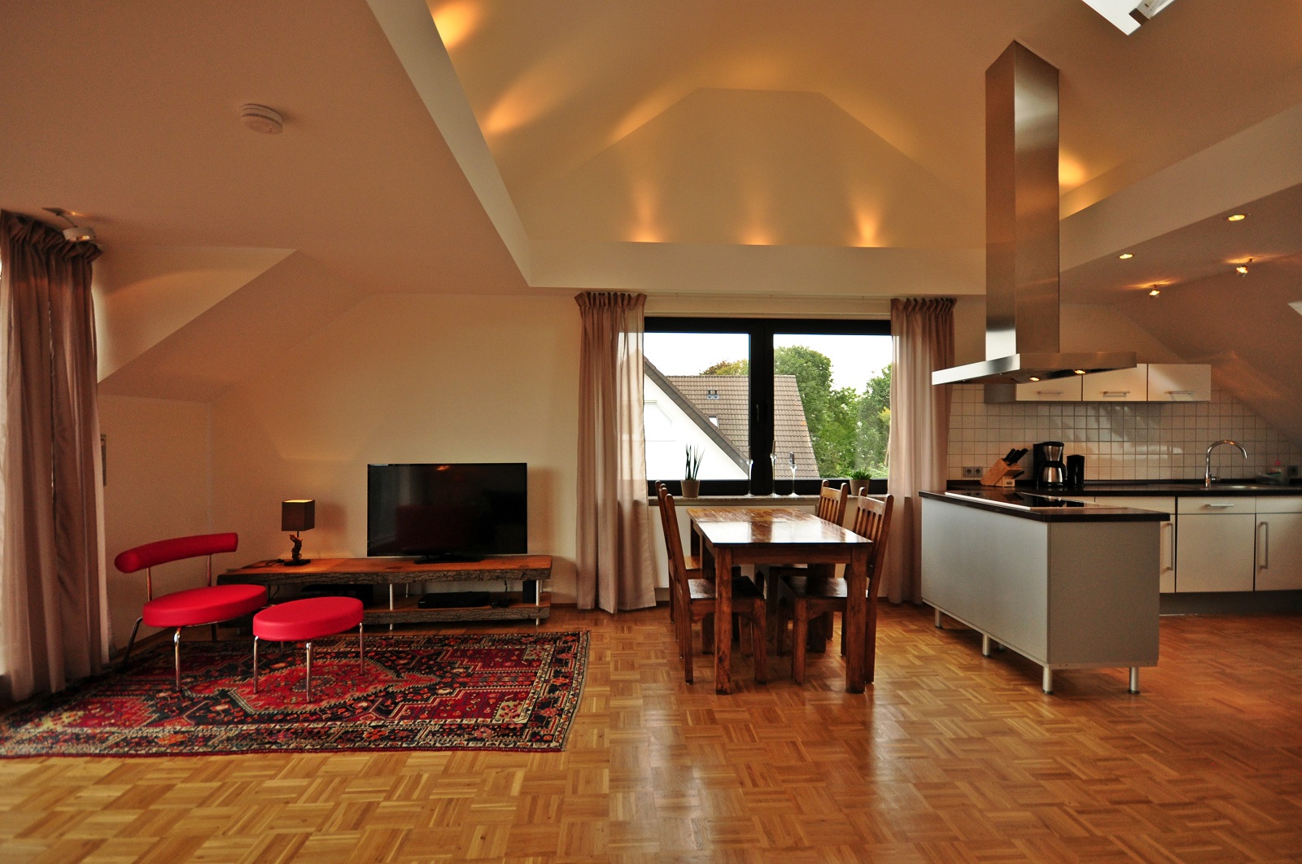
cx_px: 651
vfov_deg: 71.9
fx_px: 596
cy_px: 432
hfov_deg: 95.1
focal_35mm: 16
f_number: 5.6
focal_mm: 11
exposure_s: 1/125
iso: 400
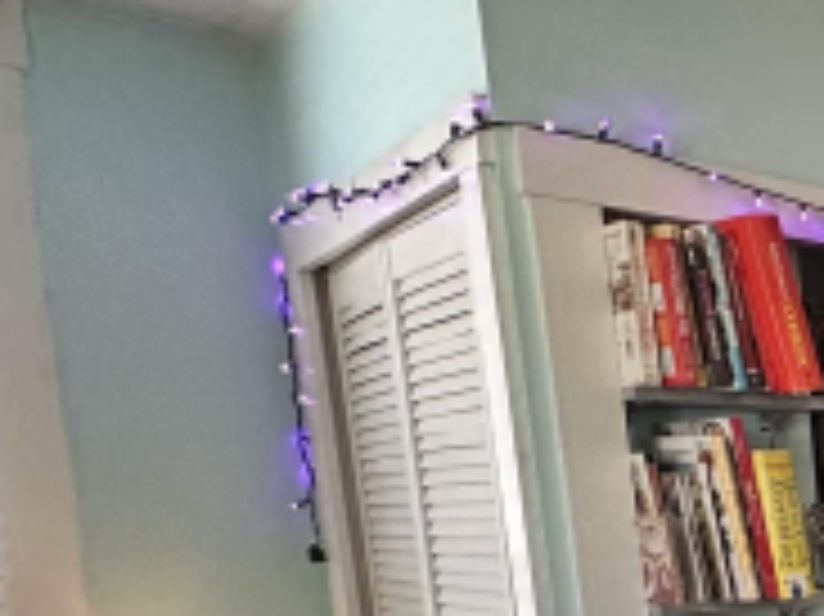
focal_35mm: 51
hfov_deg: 23.2
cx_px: 1430
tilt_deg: -6.8
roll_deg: +1.4
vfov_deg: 26.3
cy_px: 679
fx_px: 1213
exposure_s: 1/60
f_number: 2.2
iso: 250
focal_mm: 2.22
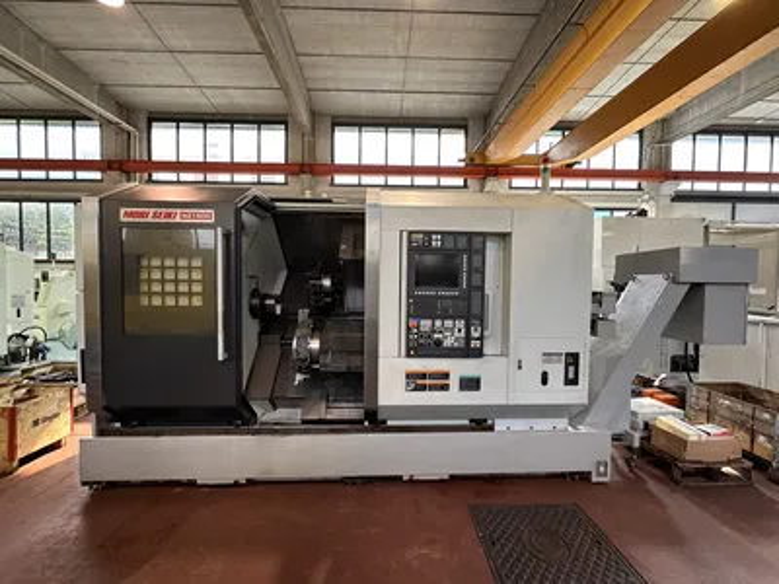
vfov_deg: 85.7
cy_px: 292
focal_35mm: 14
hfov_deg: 102.1
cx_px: 390
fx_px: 315
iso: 250
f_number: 2.2
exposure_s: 1/100
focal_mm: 2.22
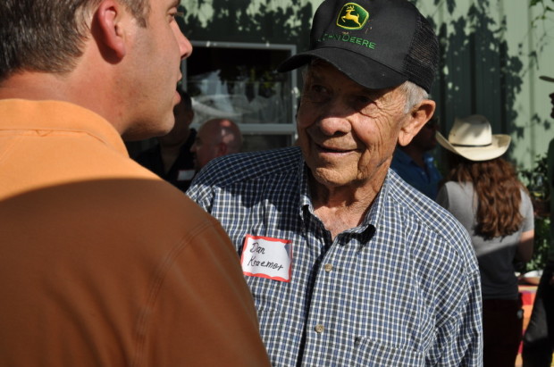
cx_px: 277
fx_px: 1152
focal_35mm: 75
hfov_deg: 27.0
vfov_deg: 18.1
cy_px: 184
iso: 200
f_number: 10
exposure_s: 1/400
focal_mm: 50
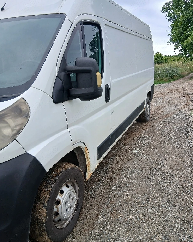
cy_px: 117
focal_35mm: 29
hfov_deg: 49.9
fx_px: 207
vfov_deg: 60.4
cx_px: 103
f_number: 1.8
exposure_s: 1/167
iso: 20
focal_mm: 3.98
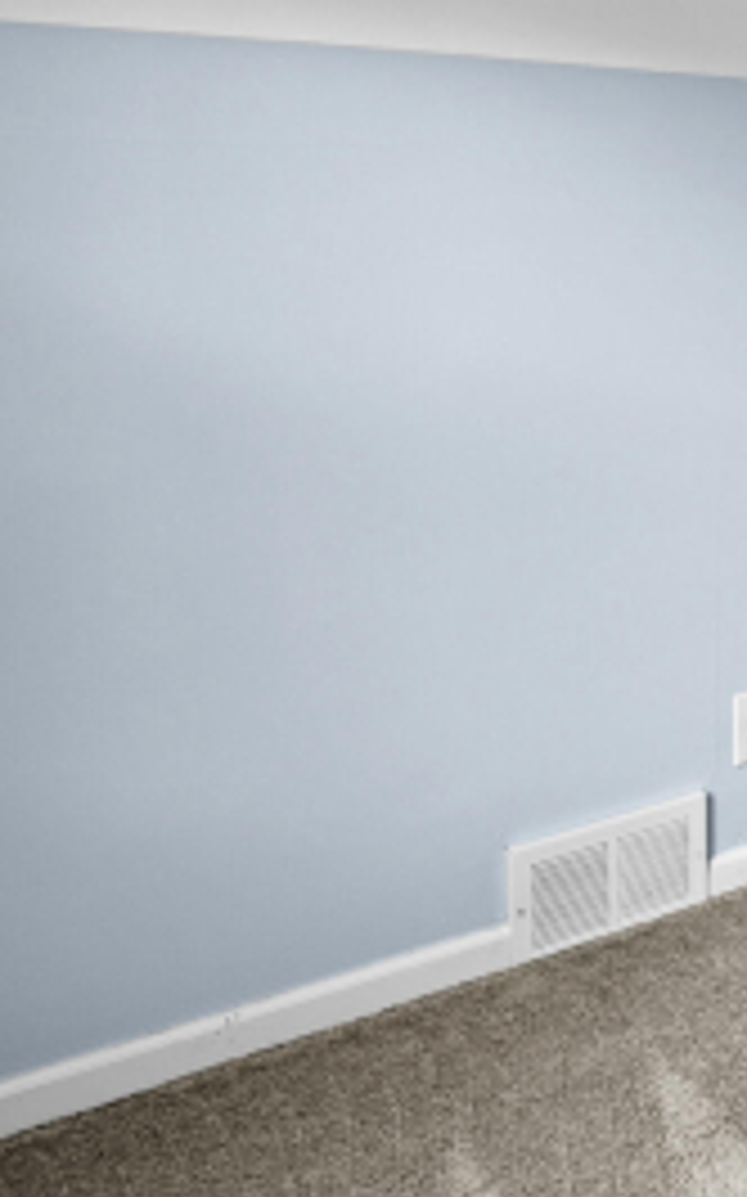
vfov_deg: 41.4
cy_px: 216
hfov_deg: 19.2
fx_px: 1500
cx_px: 1429
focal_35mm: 46
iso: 400
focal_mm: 16
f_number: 11
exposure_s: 1/2
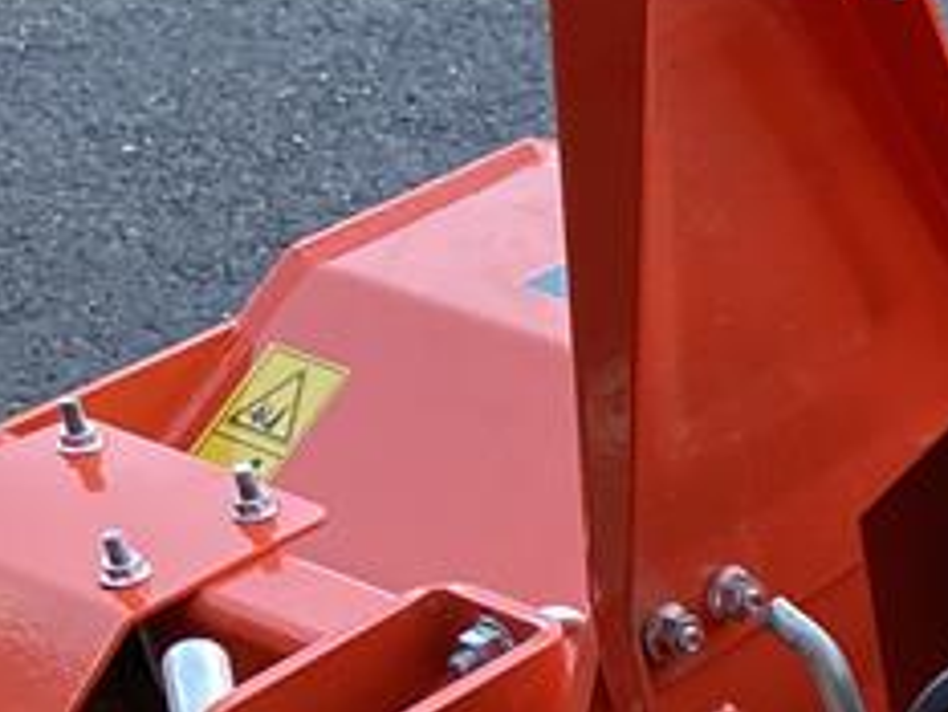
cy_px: 1046
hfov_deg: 13.9
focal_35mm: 123
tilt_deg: -40.9
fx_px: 3370
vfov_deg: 11.6
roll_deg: +1.8
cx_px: 1815
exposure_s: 1/121
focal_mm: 3.99
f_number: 1.8
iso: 80
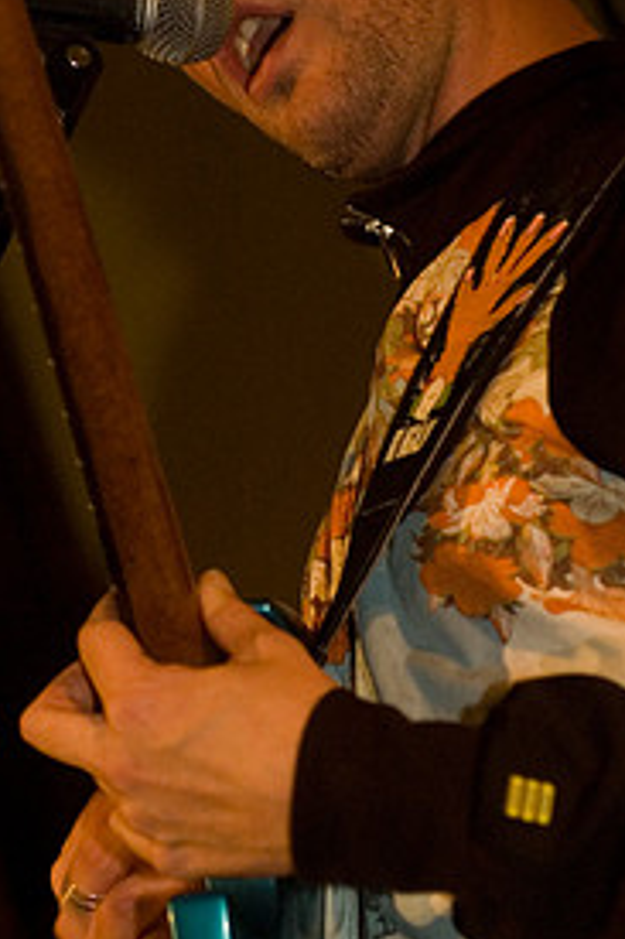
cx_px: 234
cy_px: 461
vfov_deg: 13.5
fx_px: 3963
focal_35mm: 152
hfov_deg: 9.0
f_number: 3.2
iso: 800
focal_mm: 62
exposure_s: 1/40
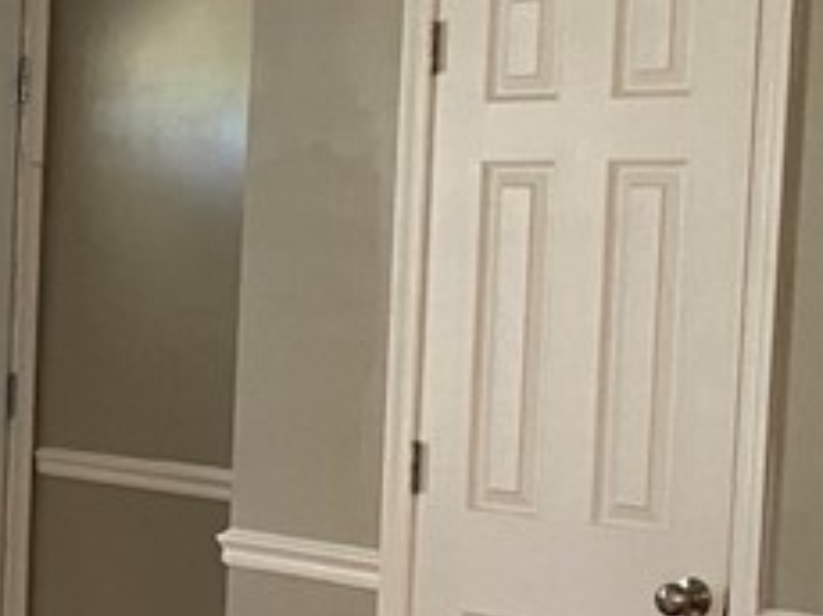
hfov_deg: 14.0
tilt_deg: -7.1
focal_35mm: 116
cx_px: -877
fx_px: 2755
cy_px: 455
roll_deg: -0.2
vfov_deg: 12.7
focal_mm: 4.25
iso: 160
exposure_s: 1/60
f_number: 1.8
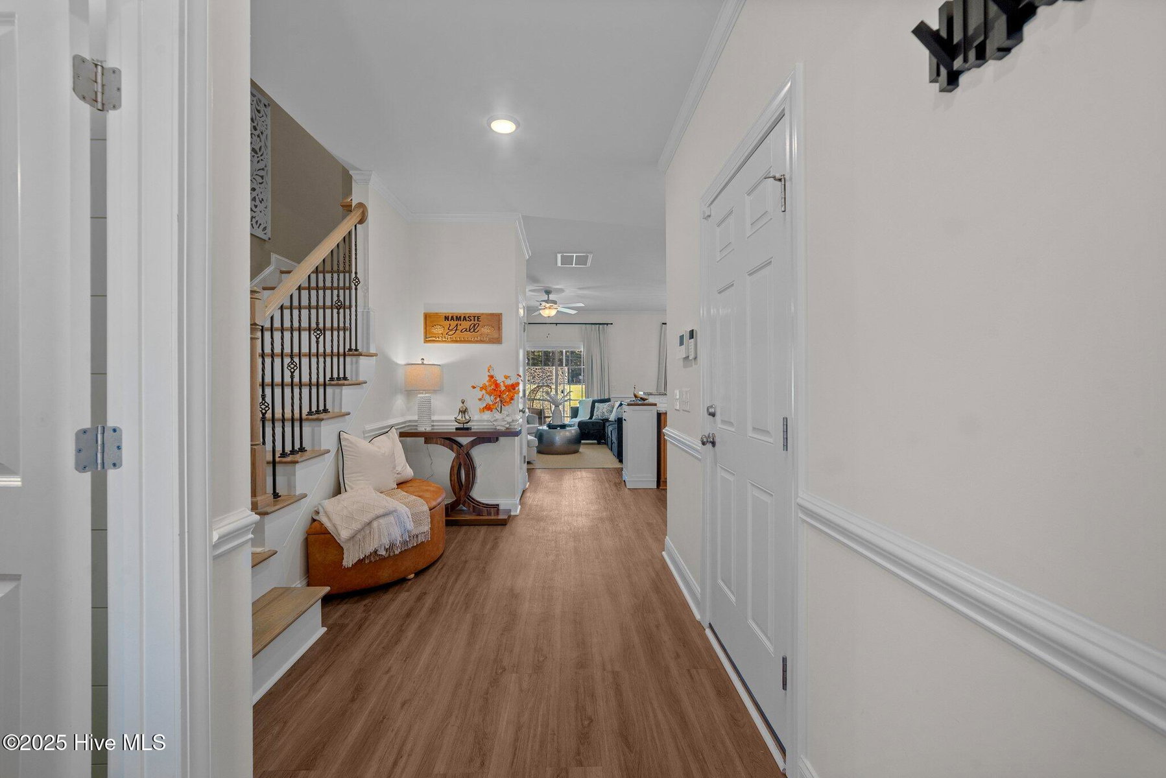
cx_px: 583
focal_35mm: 14
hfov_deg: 104.2
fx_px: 454
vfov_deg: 81.3
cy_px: 389
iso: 250
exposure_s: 1/10
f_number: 8
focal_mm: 14
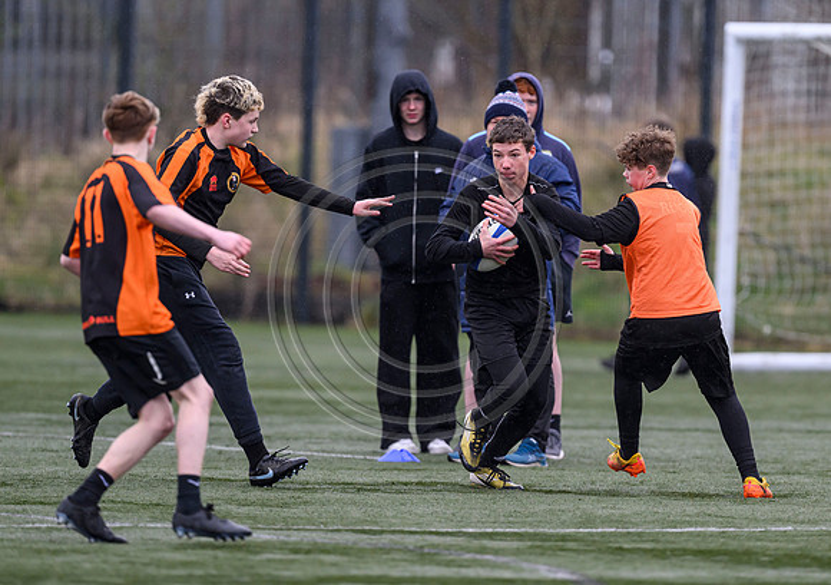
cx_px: 459
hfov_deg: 3.8
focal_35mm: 530
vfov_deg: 2.7
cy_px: 264
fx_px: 12454
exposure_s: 1/1600
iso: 1000
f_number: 3.5
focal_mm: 400
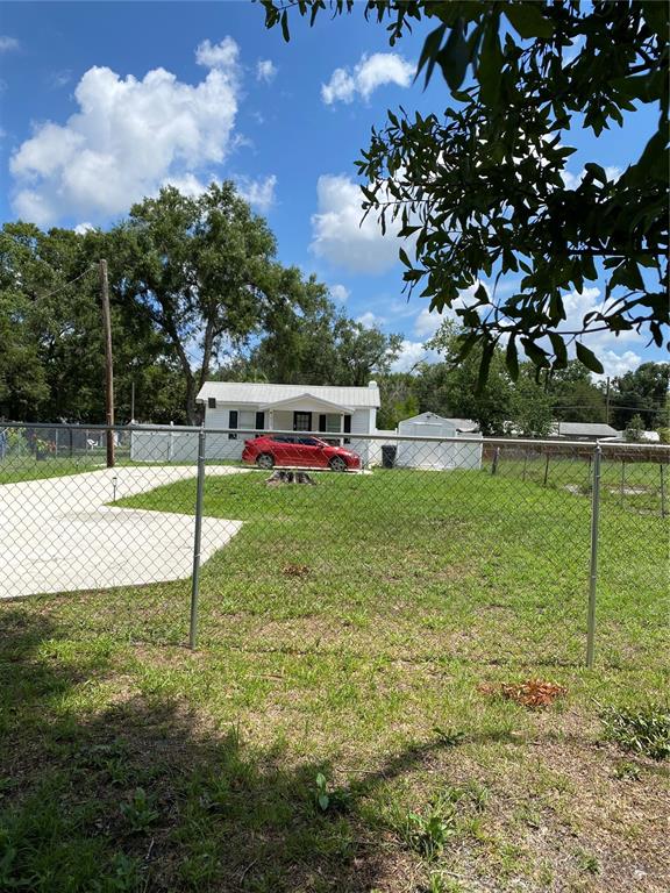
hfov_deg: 53.1
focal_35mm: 26
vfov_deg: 67.3
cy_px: 446
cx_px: 335
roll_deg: -1.7
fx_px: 671
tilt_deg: +1.5
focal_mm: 4.25
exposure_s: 1/2967
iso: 32
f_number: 1.8
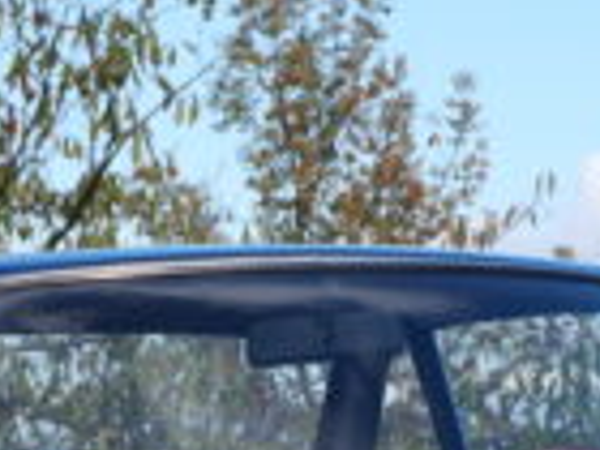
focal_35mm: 232
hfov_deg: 8.5
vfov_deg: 6.3
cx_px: 356
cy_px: 857
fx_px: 4021
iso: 200
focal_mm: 27
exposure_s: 1/320
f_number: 8
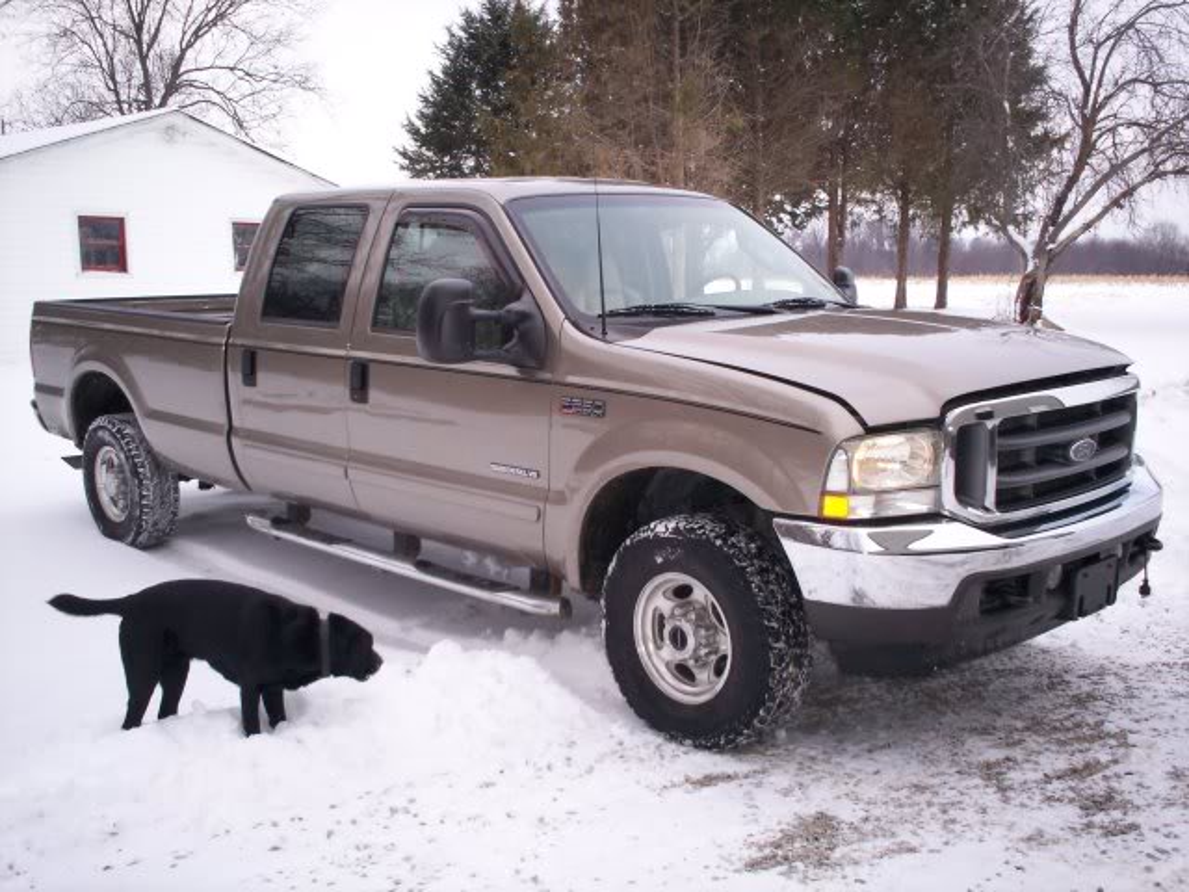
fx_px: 1237
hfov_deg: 51.4
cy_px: 446
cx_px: 594
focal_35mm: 36
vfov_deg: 39.7
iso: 140
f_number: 4.5
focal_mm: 6
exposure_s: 1/86
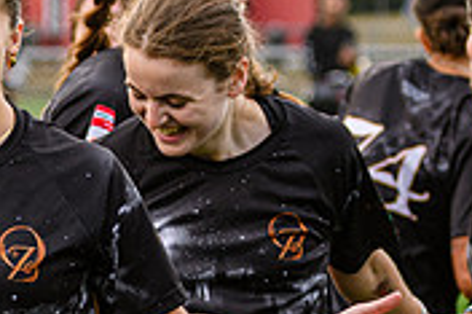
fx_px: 4545
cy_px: 262
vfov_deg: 4.0
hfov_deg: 5.9
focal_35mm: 347
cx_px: -3
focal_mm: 70
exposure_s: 1/1250
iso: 250
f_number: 3.2
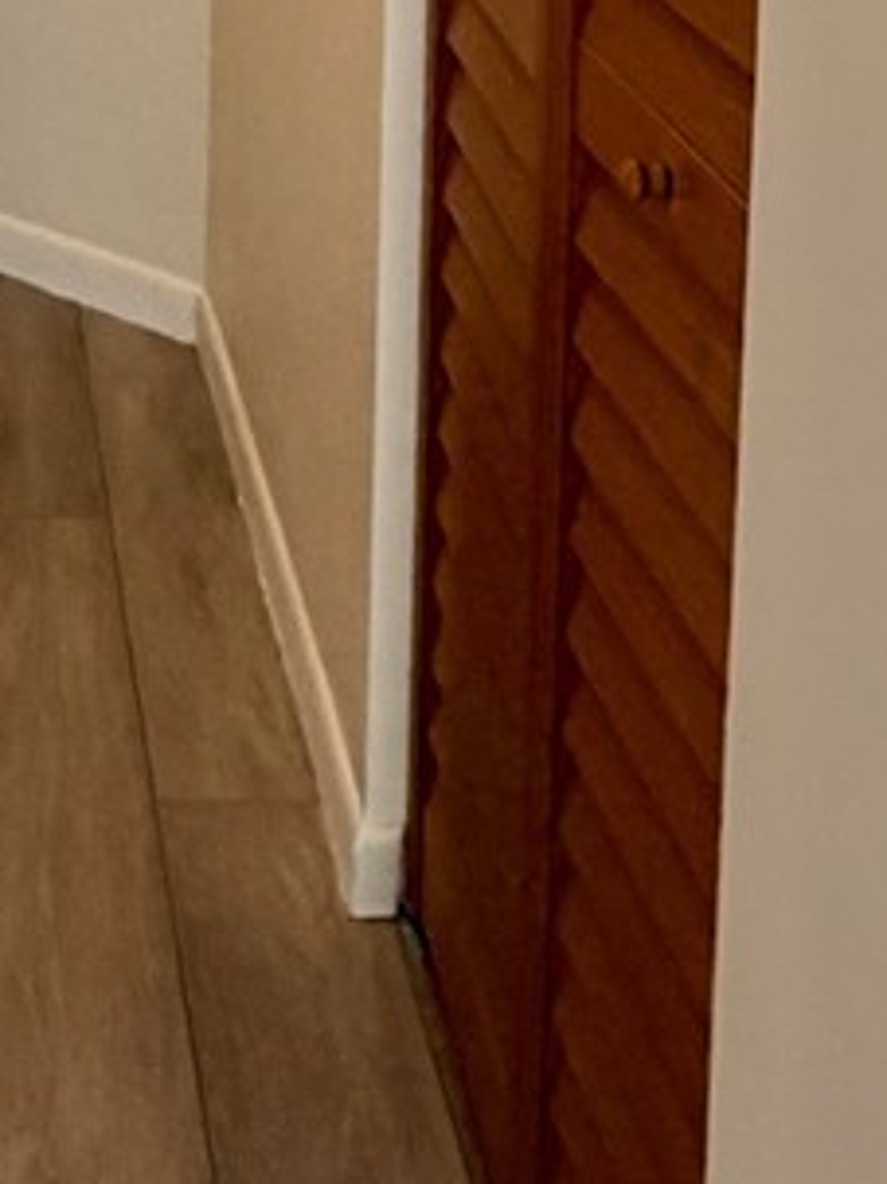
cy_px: -410
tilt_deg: -6.3
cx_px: -27
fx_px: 2530
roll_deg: -0.6
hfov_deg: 19.3
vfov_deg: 23.0
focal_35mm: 74
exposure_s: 1/120
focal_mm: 2.22
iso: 320
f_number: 2.2
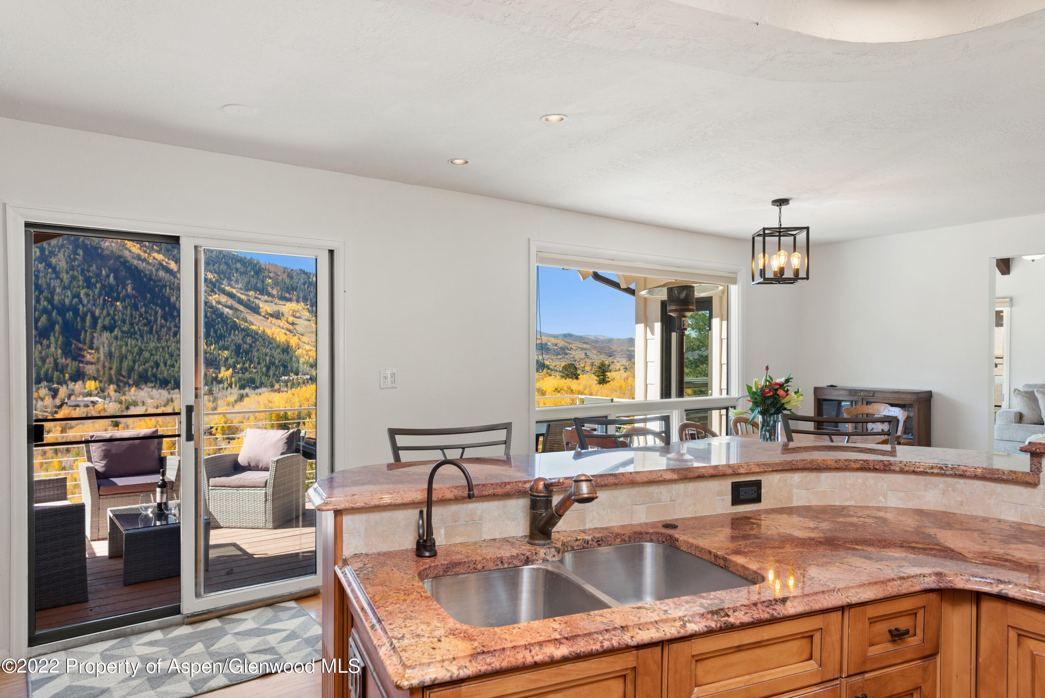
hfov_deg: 73.7
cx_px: 522
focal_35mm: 24
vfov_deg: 53.2
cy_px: 349
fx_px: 697
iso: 100
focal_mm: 24
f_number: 8
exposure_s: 1/5
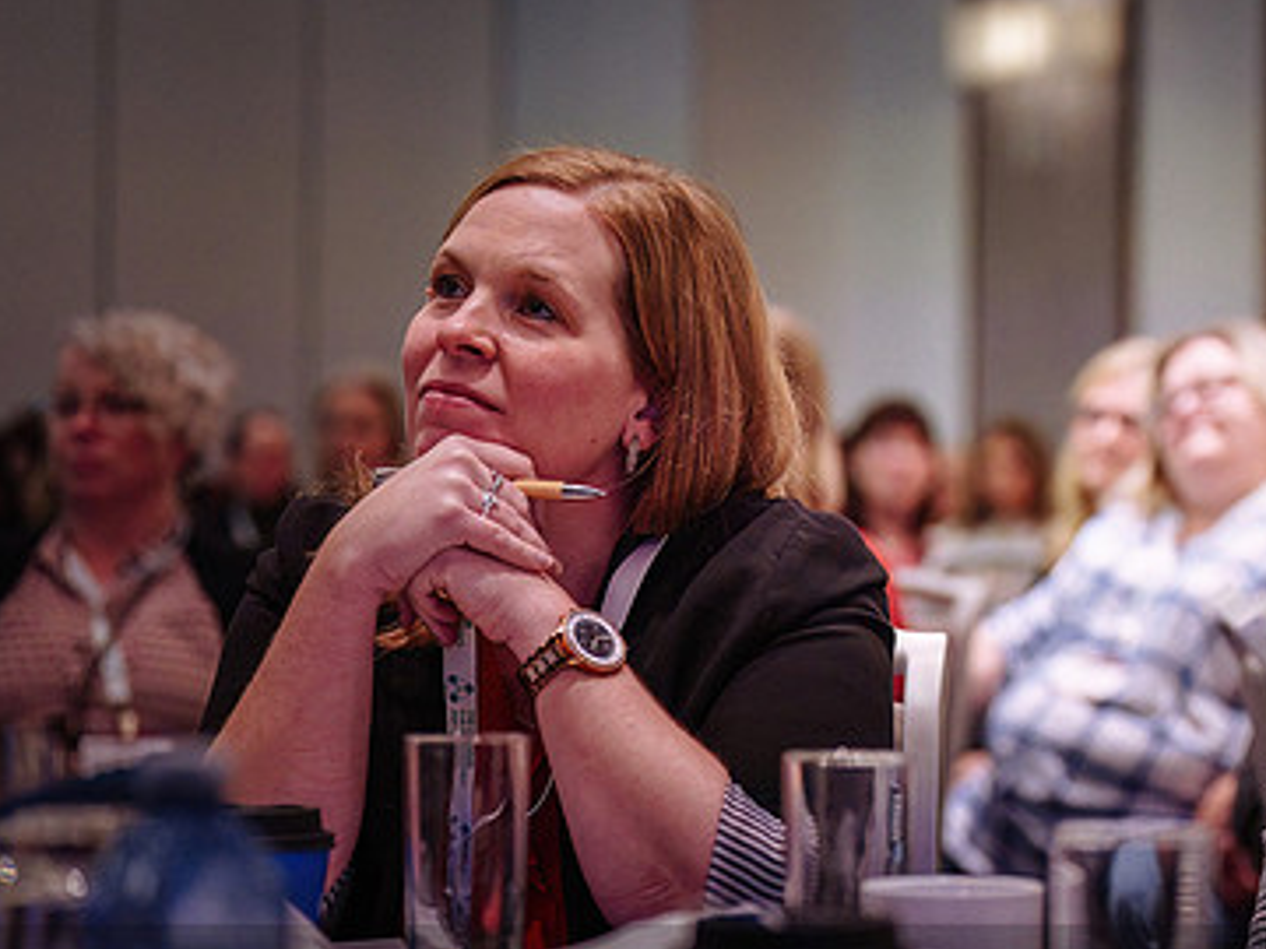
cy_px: 515
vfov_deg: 12.4
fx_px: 4352
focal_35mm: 119
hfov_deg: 16.4
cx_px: 1050
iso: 3200
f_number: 2.8
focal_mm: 70
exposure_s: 1/250
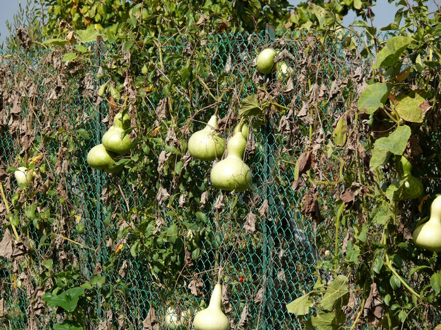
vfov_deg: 5.7
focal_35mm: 262
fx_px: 3338
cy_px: 165
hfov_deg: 7.6
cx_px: 220
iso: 100
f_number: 5.6
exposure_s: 1/400
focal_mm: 55.4
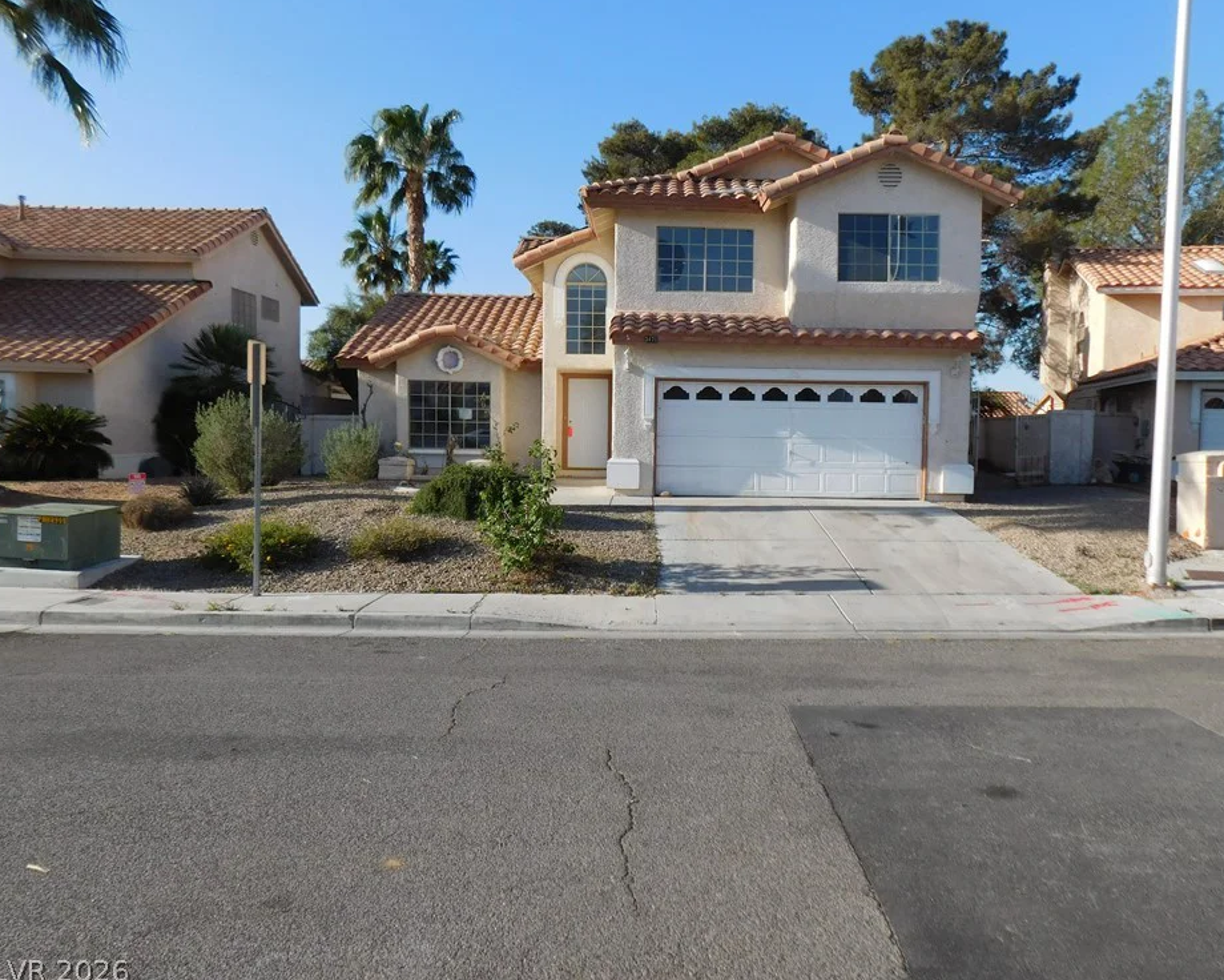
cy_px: 482
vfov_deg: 56.8
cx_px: 665
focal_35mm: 25
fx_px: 906
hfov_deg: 68.0
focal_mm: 4
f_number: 3
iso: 125
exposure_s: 1/1250
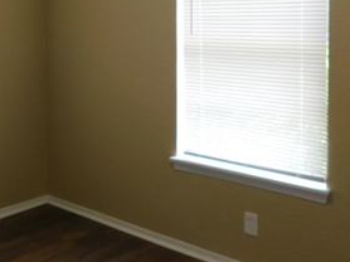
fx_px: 535
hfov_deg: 34.6
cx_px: 49
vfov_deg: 26.9
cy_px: 48
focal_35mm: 53
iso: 125
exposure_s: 1/50
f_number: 3
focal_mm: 4
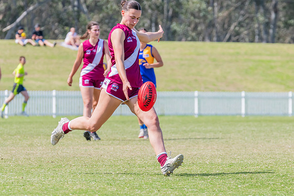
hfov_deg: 6.0
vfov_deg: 4.0
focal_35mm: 342
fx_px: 2791
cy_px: 112
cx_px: 161
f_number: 9
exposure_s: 1/1250
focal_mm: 290
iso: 800
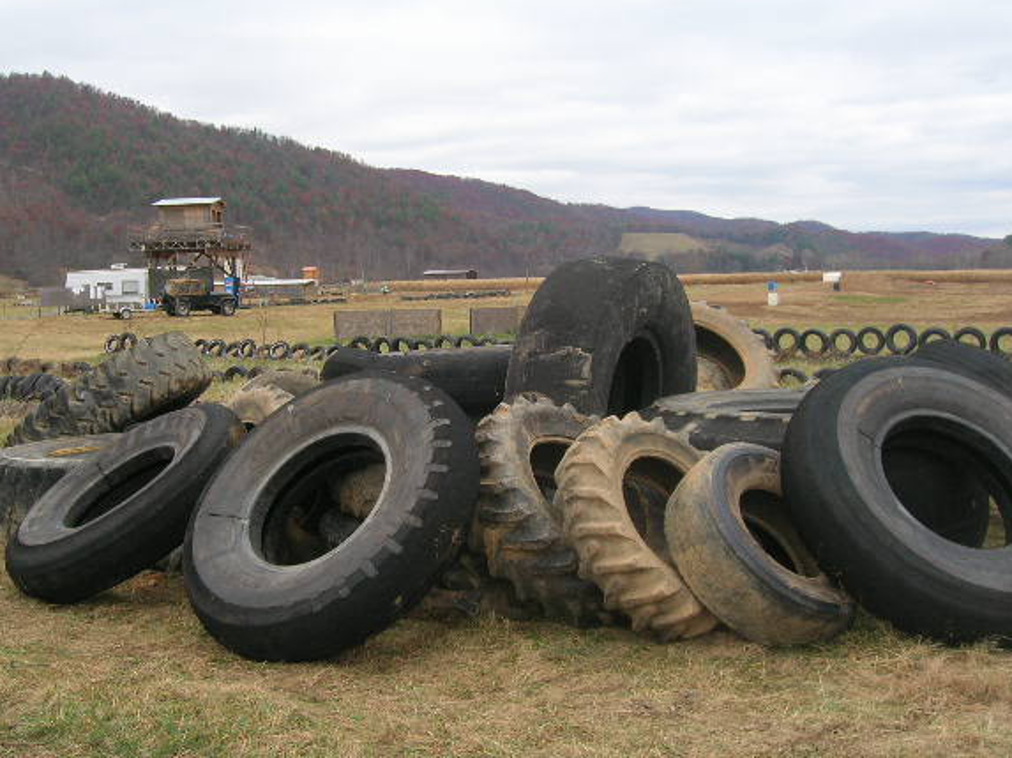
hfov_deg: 48.9
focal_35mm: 38
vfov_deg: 37.7
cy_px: 390
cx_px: 452
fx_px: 1110
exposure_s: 1/59.3
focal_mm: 5.7
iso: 50
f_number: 4.9
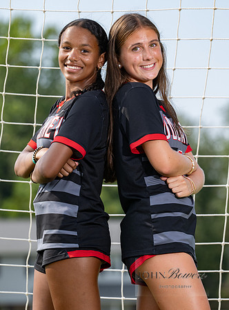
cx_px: 161
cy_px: 155
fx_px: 2585
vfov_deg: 6.9
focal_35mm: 290
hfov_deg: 5.1
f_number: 5.6
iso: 160
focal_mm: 200
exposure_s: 1/400
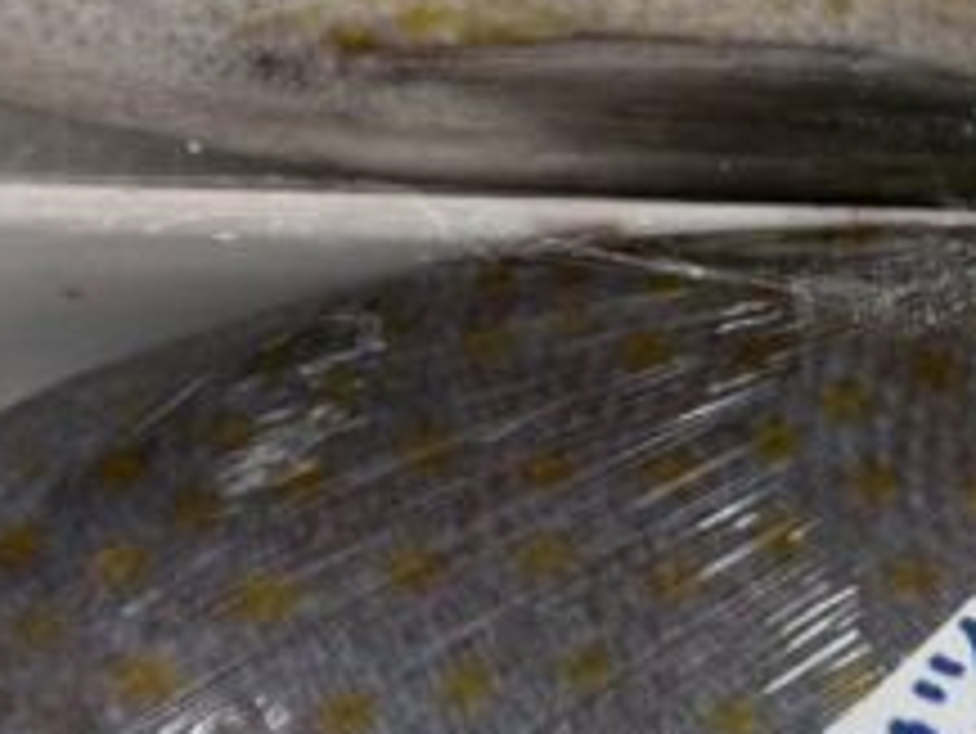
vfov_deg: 12.6
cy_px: 261
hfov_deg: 16.1
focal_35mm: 118
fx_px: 3329
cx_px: 1136
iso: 100
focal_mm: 6.76
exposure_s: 1/120
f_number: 1.78
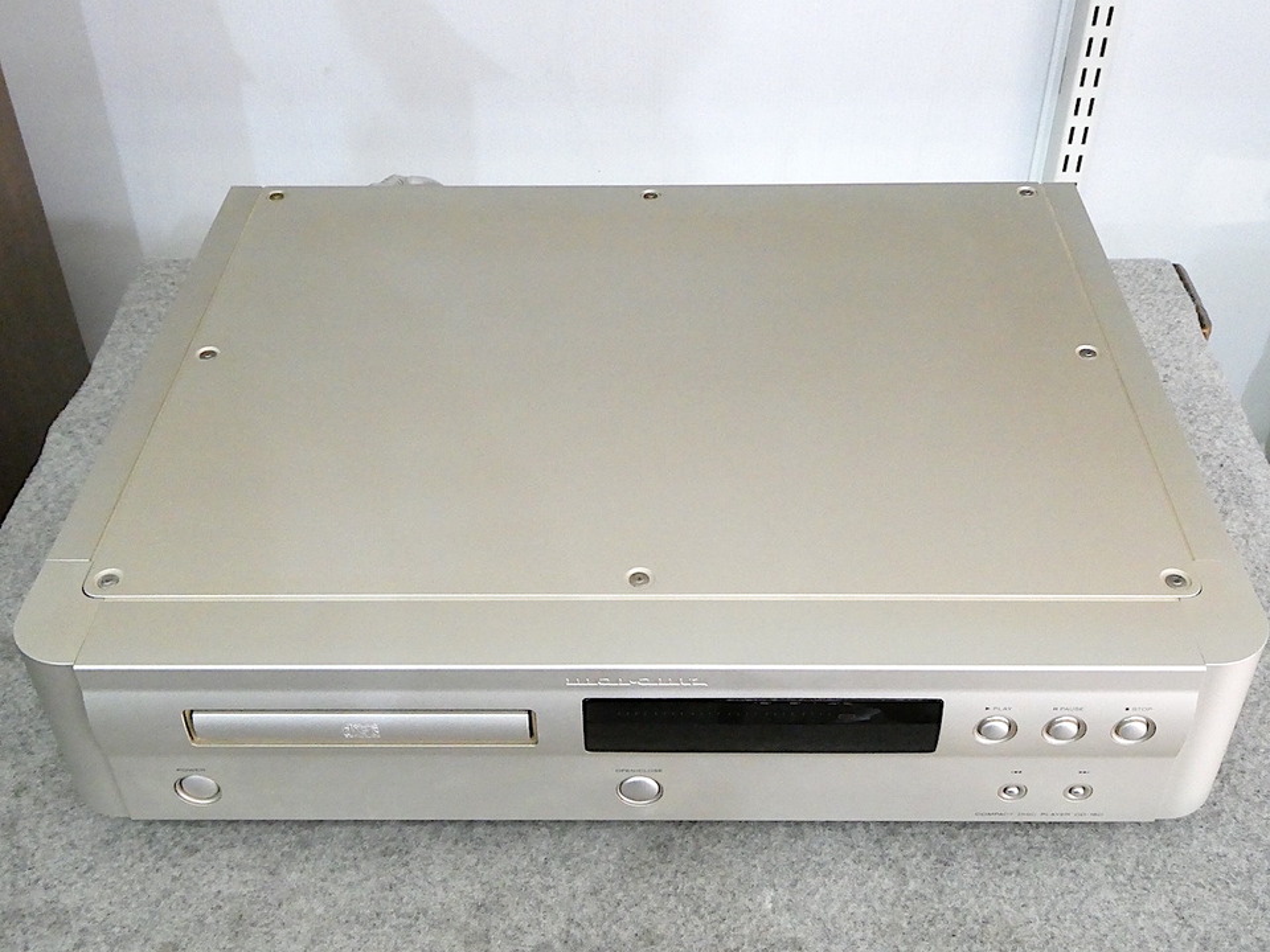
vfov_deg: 38.7
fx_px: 1357
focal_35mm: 37
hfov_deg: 50.1
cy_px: 476
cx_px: 635
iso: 1600
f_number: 6.3
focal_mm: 6.7
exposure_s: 1/30
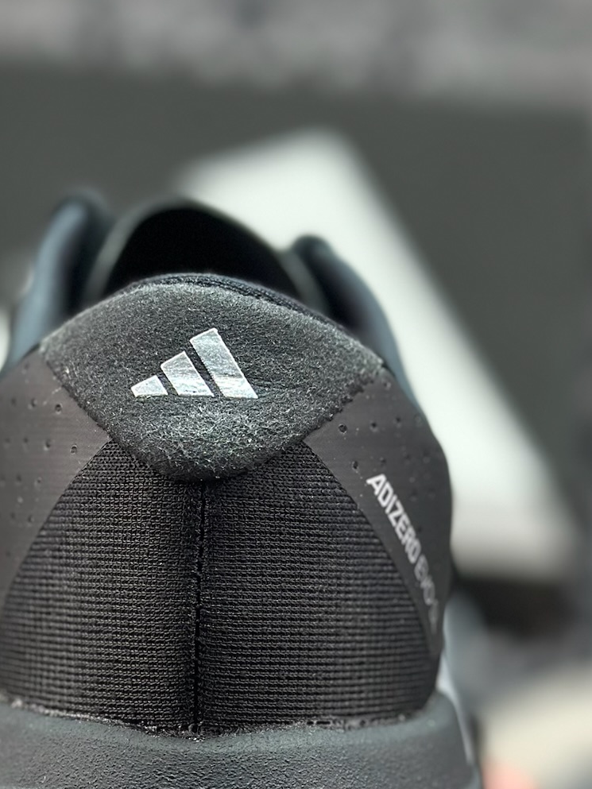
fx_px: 2257
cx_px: 203
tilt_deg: -55.4
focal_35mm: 99
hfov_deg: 14.9
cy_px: 636
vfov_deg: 19.6
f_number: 1.78
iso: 80
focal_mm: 6.86
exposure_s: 1/227
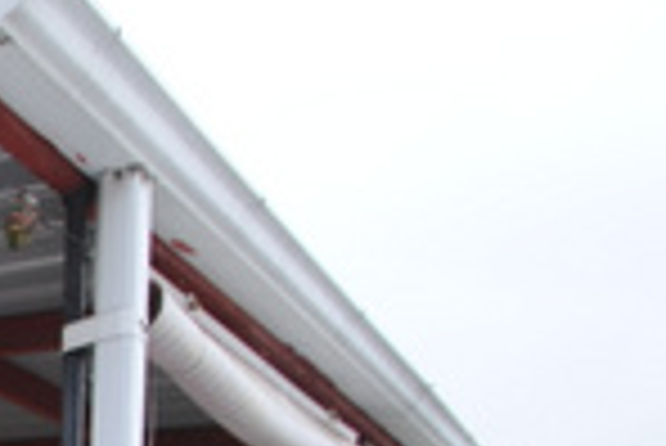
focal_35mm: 65
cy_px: 757
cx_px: -508
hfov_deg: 21.4
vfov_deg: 17.7
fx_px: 1204
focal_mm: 10
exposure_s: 1/200
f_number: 7.1
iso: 100
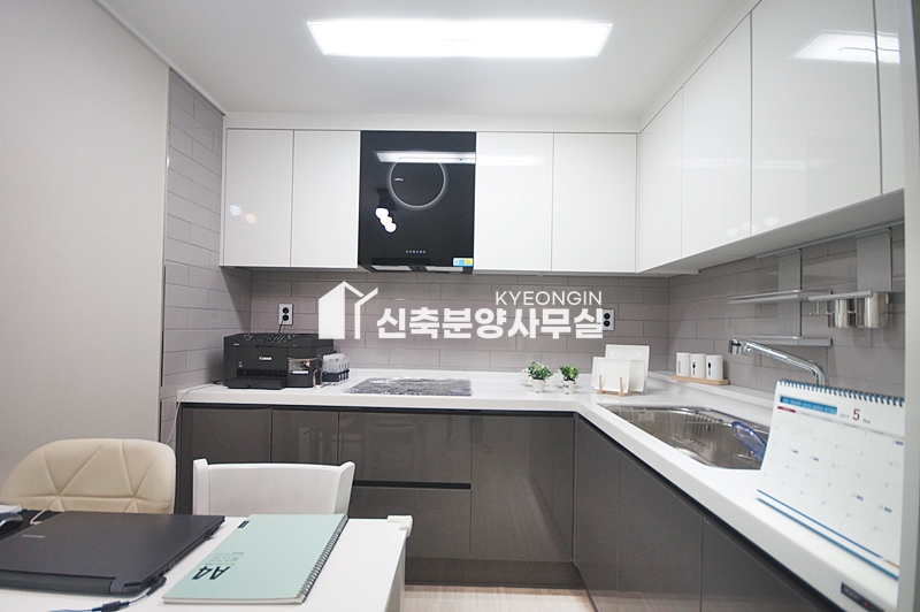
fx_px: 383
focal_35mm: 15
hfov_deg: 100.4
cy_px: 306
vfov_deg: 77.2
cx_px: 460
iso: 800
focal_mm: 10
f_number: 4
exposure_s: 1/125
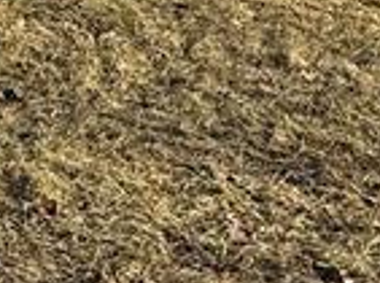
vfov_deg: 13.1
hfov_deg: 17.9
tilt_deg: -0.5
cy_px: -213
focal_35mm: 102
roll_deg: -0.1
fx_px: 1117
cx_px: -127
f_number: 2.2
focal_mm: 2.22
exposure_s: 1/1368
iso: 50
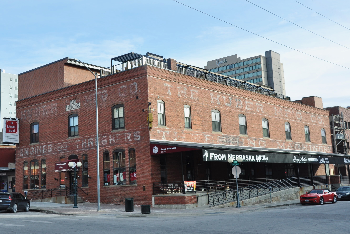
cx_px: 175
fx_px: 365
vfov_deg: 35.5
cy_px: 117
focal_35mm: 38
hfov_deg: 51.3
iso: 320
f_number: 10
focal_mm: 25
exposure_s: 1/250
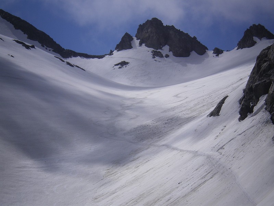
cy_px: 103
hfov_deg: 17.3
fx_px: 902
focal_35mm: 114
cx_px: 137
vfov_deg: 13.0
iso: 64
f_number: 8.5
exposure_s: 1/500
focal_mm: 18.9
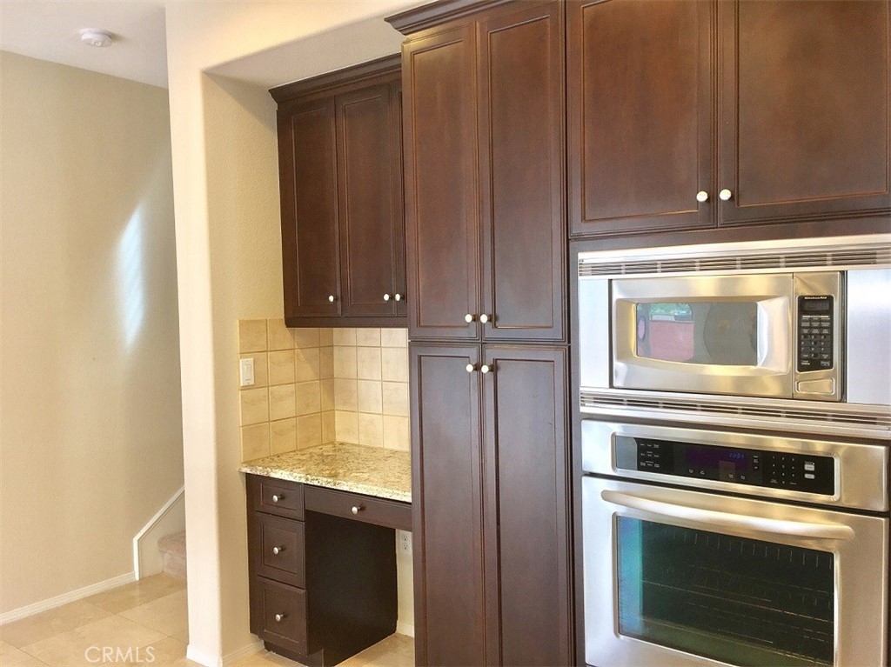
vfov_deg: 48.2
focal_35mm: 29
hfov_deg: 61.7
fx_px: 746
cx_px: 446
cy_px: 334
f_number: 2.2
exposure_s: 1/30
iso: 25
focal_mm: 4.15
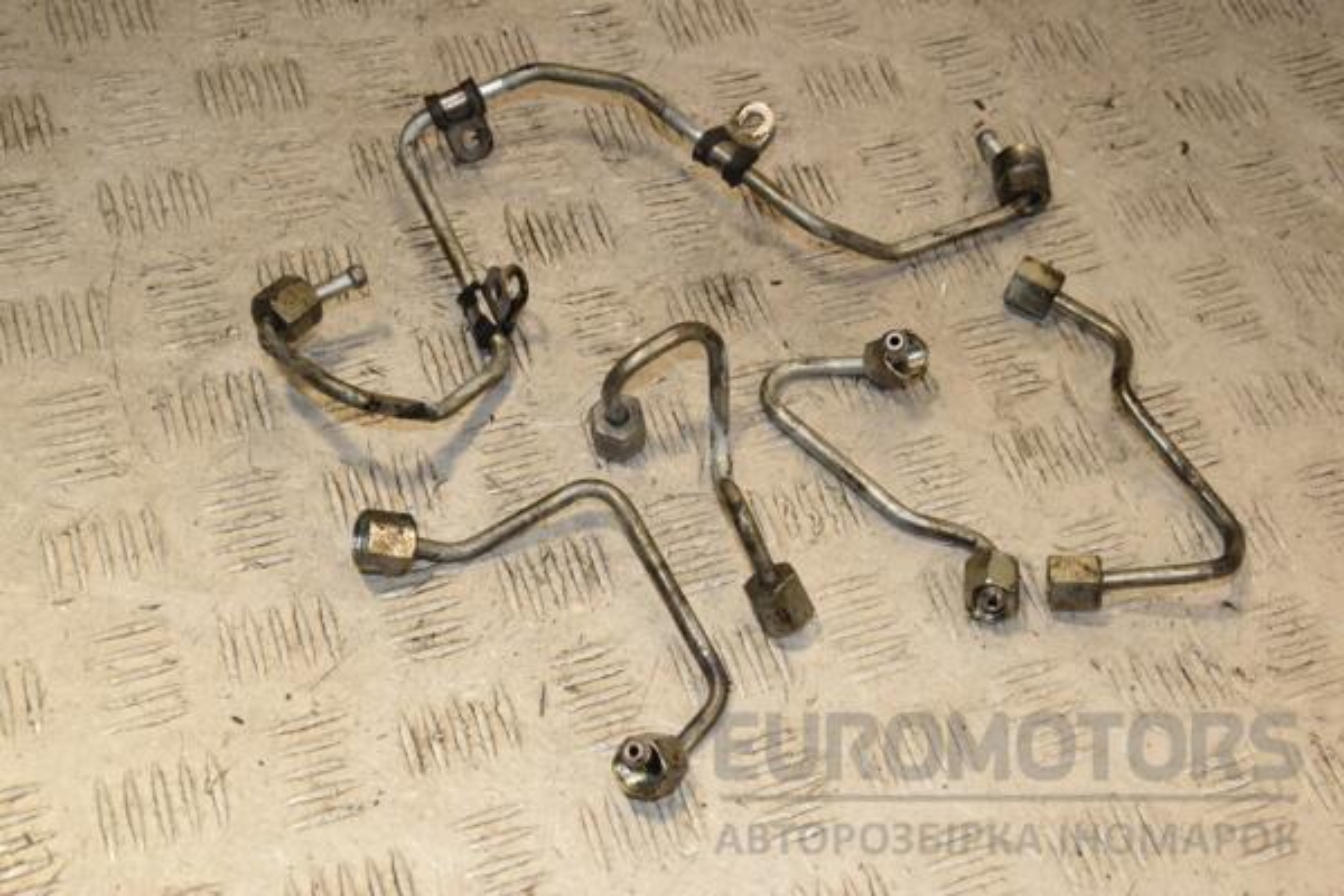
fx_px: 2128
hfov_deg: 35.1
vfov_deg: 23.8
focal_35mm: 57
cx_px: 672
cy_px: 448
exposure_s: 1/200
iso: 800
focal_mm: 38
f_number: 9
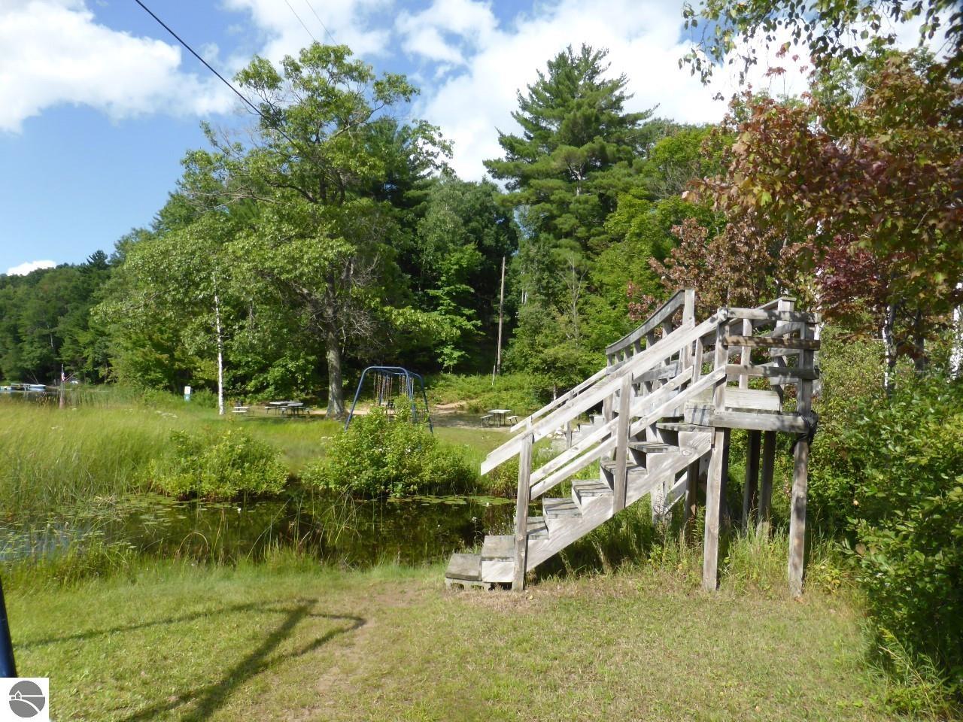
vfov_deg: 56.8
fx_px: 668
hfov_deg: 71.6
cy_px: 361
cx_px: 482
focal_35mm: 24
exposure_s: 1/800
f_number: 3.3
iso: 100
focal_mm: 4.3
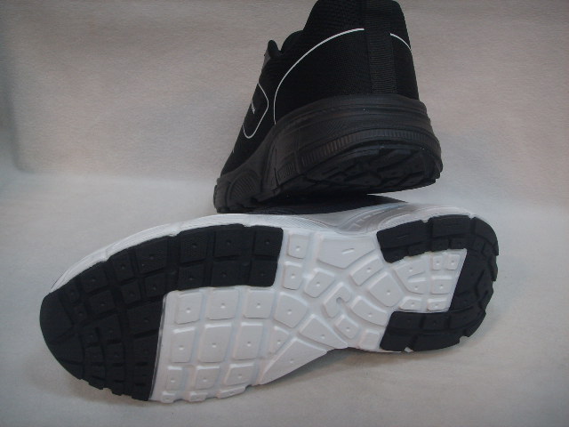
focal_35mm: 39
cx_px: 284
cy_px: 214
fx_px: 641
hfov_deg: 47.9
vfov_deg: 36.8
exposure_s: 1/20
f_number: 3.5
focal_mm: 6.6
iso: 63
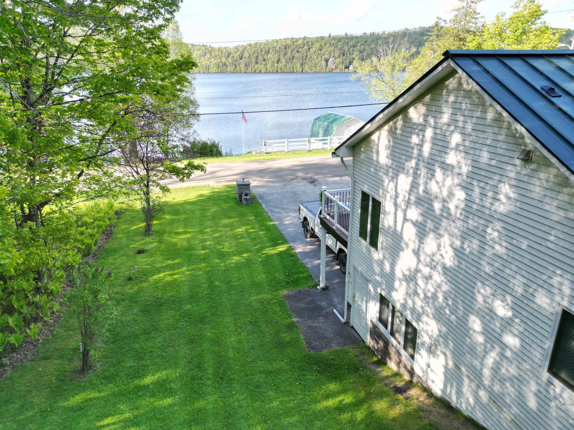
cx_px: 287
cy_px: 215
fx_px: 398
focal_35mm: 24
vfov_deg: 56.8
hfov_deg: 71.6
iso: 100
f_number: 1.7
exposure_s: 1/640
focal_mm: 6.72
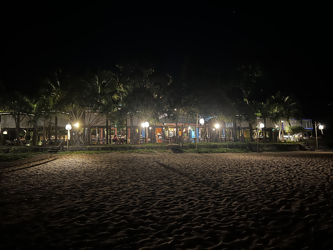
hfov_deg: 67.3
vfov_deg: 53.1
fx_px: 250
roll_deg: +1.4
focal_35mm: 26
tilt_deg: +4.6
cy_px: 125
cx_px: 166
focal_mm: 5.7
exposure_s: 1/9
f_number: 1.5
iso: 500
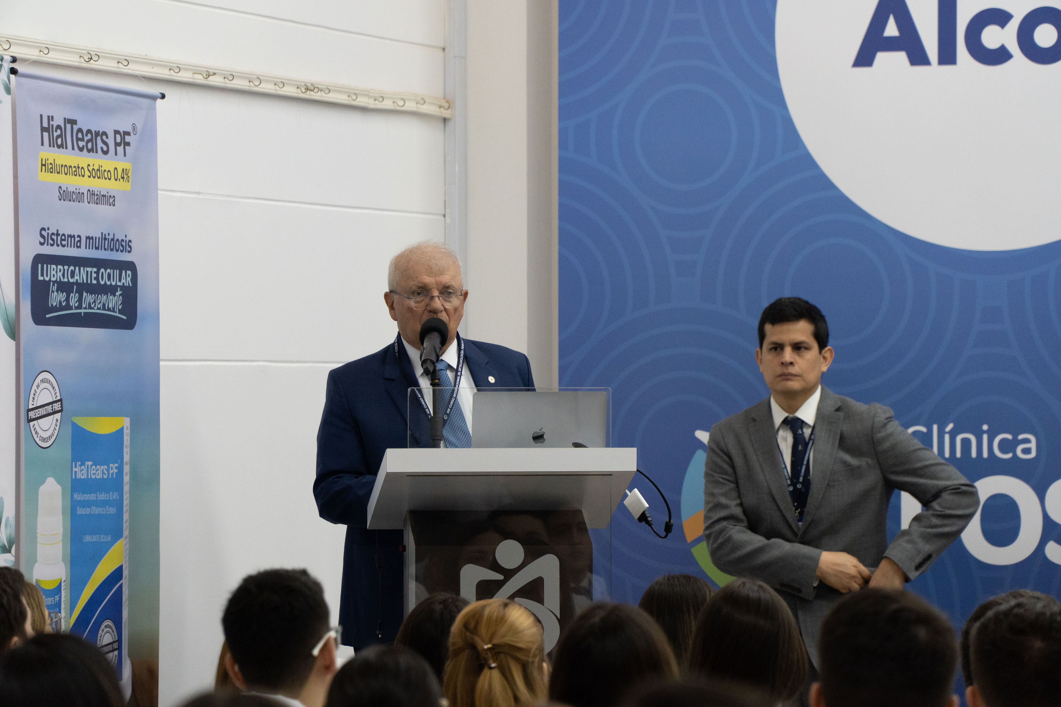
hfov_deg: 13.0
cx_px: 530
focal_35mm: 158
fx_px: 4642
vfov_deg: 8.7
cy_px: 354
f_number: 4
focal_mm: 105
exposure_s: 1/200
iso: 1600
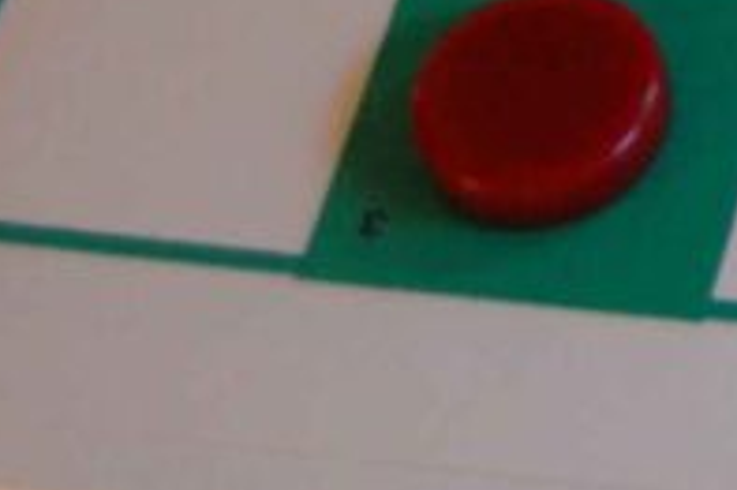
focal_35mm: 250
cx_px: 1347
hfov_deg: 8.0
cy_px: -630
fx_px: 5114
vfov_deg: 5.3
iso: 1000
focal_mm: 32
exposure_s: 1/60
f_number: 4.5
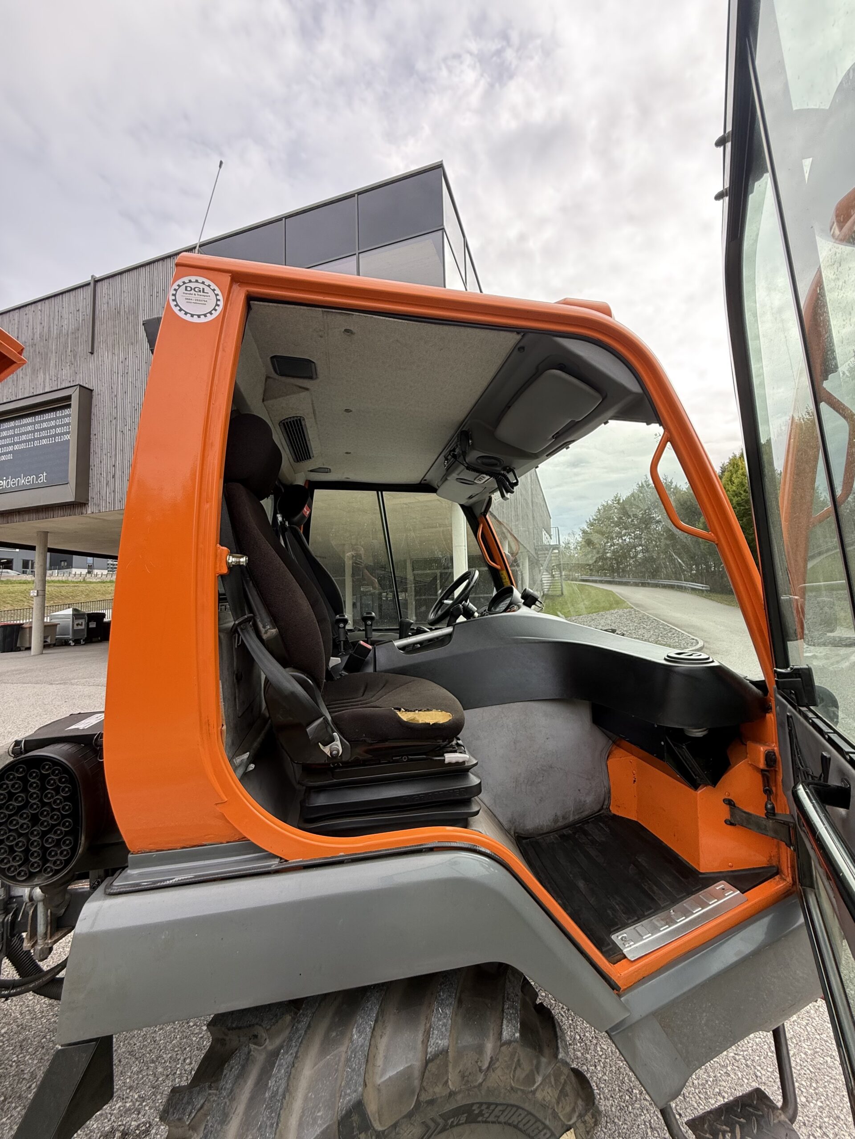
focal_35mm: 14
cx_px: 428
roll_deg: +1.8
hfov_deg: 85.7
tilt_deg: +6.2
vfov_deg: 102.1
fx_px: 461
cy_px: 570
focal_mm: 2.22
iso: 64
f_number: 2.2
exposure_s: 1/290
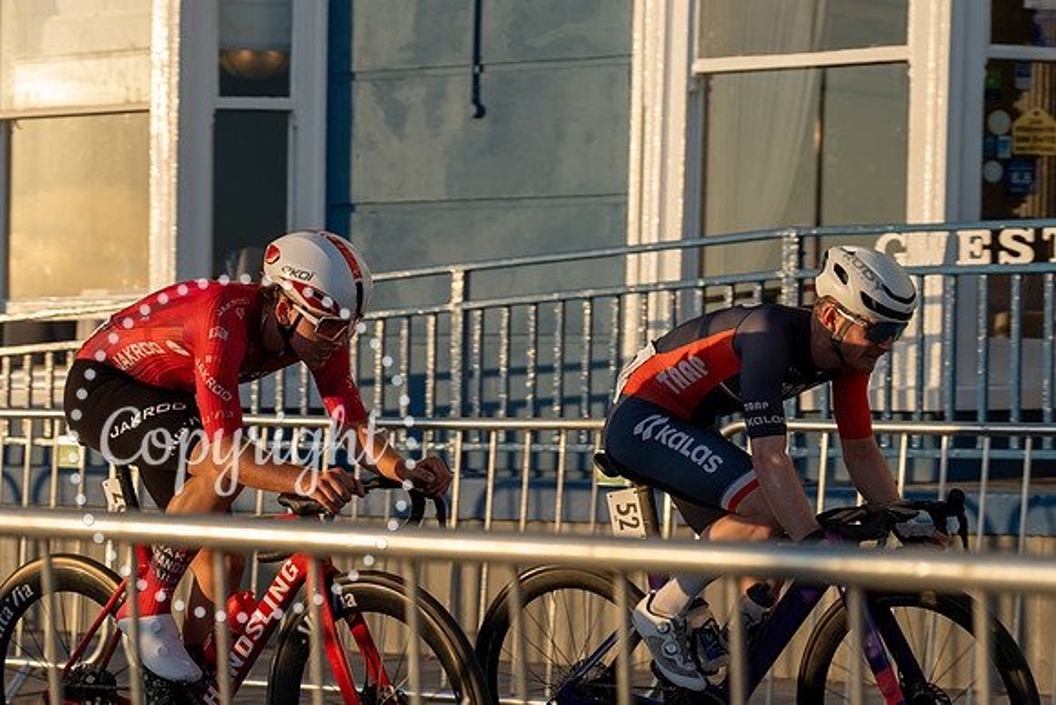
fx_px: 3325
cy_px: 472
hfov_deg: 18.0
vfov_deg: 12.1
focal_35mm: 113
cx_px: 425
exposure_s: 1/1000
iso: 200
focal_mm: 70
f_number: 4
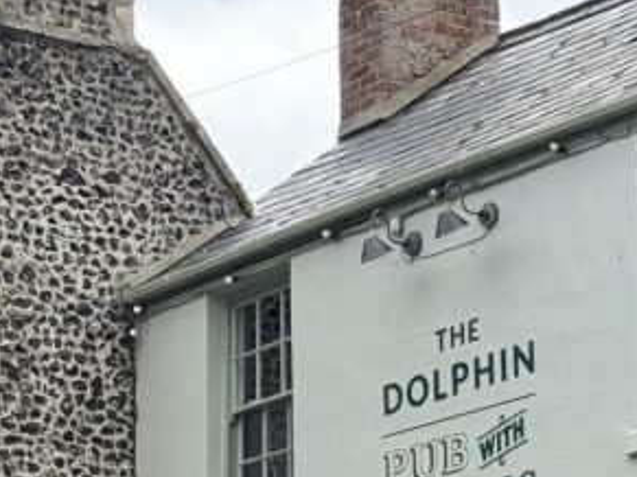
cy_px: 711
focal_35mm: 169
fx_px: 3109
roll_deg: -0.9
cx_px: -234
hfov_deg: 11.3
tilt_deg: +8.6
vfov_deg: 8.6
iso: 100
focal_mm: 6.76
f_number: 1.78
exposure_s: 1/3226
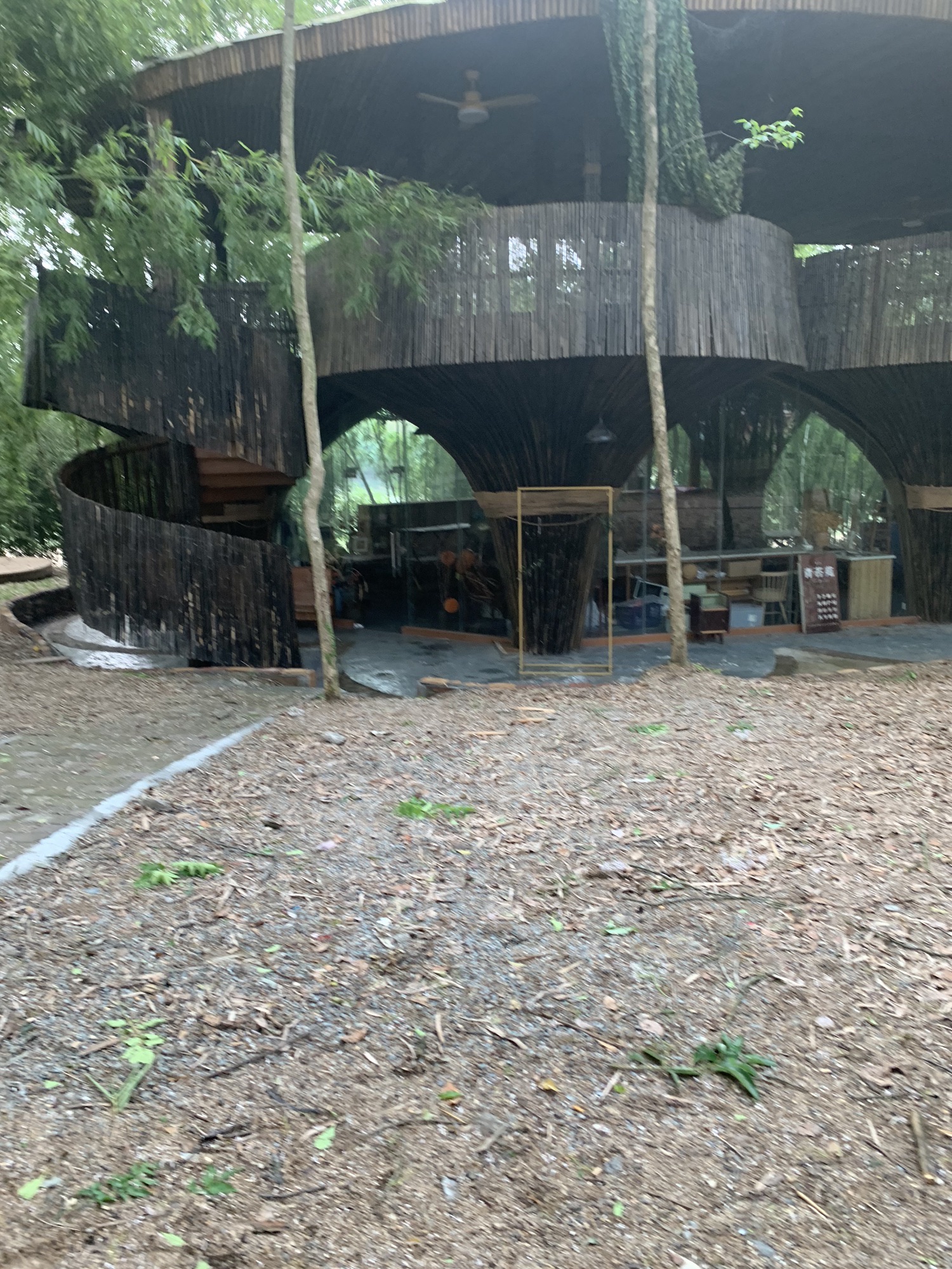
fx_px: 953
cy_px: 634
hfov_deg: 53.1
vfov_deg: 67.3
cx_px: 476
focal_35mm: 26
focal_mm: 4.25
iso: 100
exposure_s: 1/116
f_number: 1.8
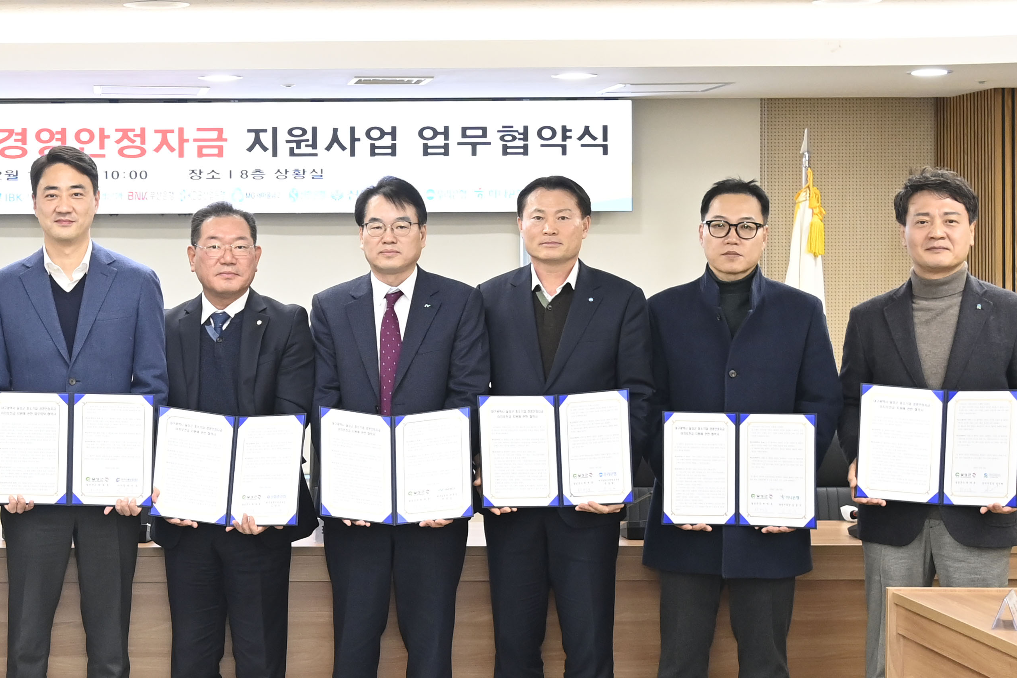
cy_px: 298
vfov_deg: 18.2
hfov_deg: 26.0
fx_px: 2119
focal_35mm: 75
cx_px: 75
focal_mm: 35
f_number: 5
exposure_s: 1/160
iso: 2500
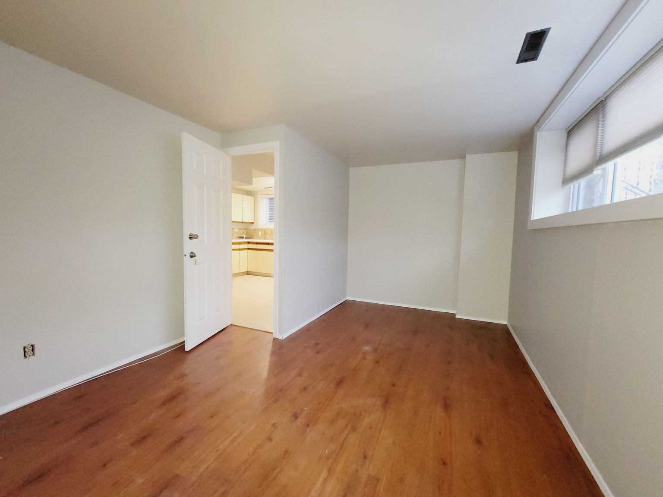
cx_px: 332
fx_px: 249
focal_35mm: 13
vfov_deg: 89.9
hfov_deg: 106.2
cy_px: 248
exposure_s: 1/20
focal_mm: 2.2
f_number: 2.2
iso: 640
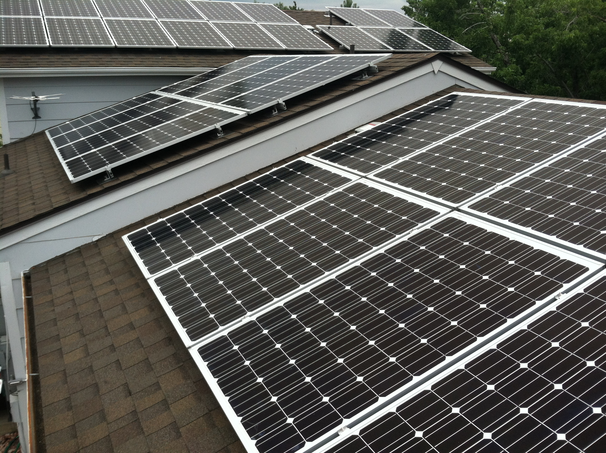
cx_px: 303
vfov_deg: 40.6
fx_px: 612
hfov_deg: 52.7
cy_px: 226
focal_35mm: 35
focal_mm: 3.85
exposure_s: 1/563
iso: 80
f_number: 2.8
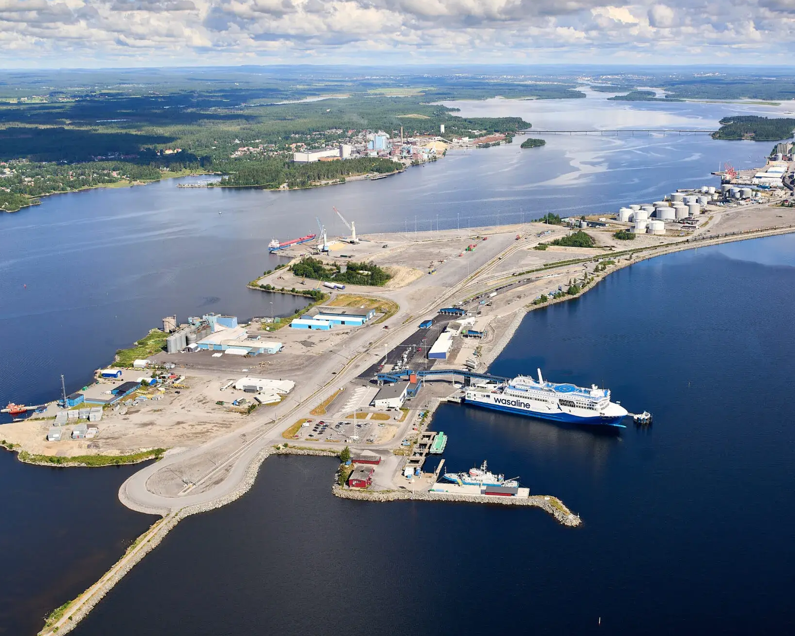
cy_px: 316
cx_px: 469
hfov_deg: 45.6
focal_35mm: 40
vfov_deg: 37.3
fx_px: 941
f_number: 5.6
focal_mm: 35
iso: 250
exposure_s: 1/1000
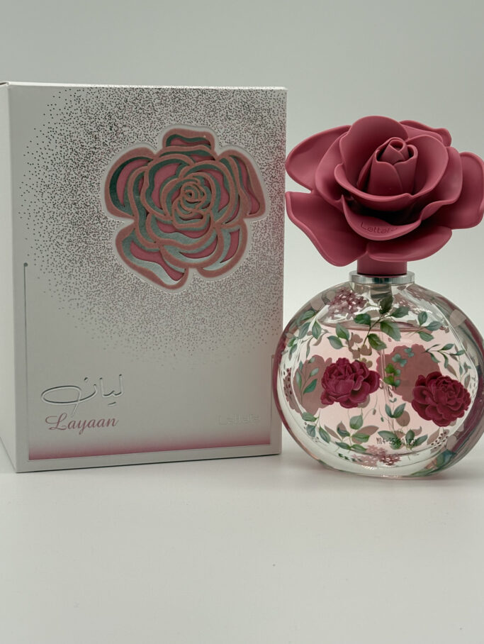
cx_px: 242
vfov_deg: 36.8
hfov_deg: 28.1
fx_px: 968
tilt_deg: -8.1
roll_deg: +0.9
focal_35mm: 52
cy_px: 322
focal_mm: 5.96
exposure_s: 1/884
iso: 50
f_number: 1.6
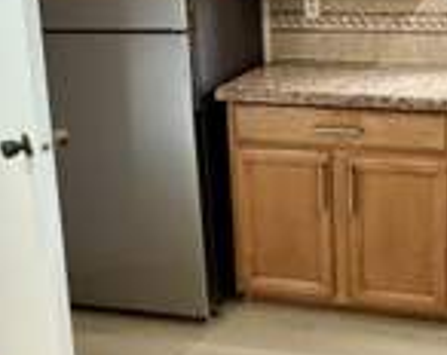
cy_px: 63
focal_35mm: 45
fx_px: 594
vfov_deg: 32.3
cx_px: 364
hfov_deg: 39.5
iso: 250
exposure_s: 1/60
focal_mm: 2.22
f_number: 2.2
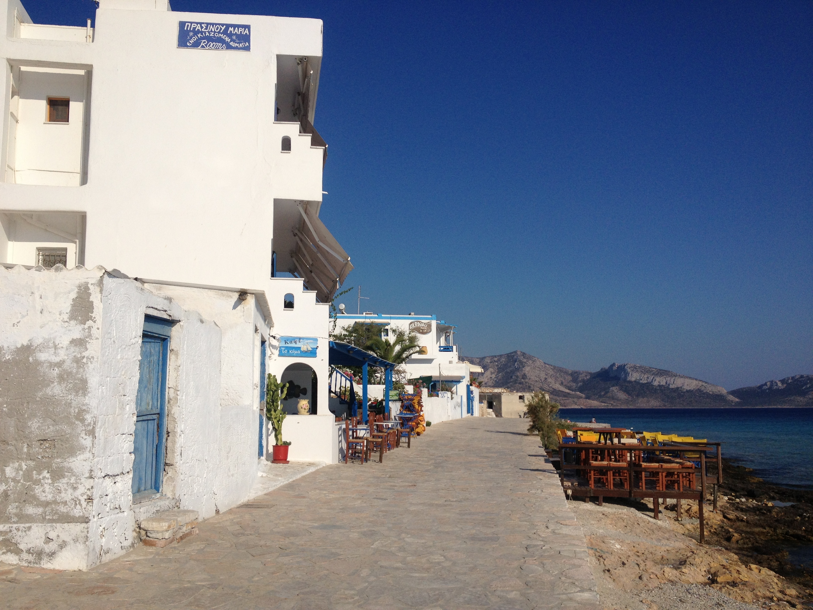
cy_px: 305
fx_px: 822
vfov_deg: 40.7
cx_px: 406
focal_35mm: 35
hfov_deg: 52.6
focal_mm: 4.28
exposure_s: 1/5525
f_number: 2.4
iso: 50
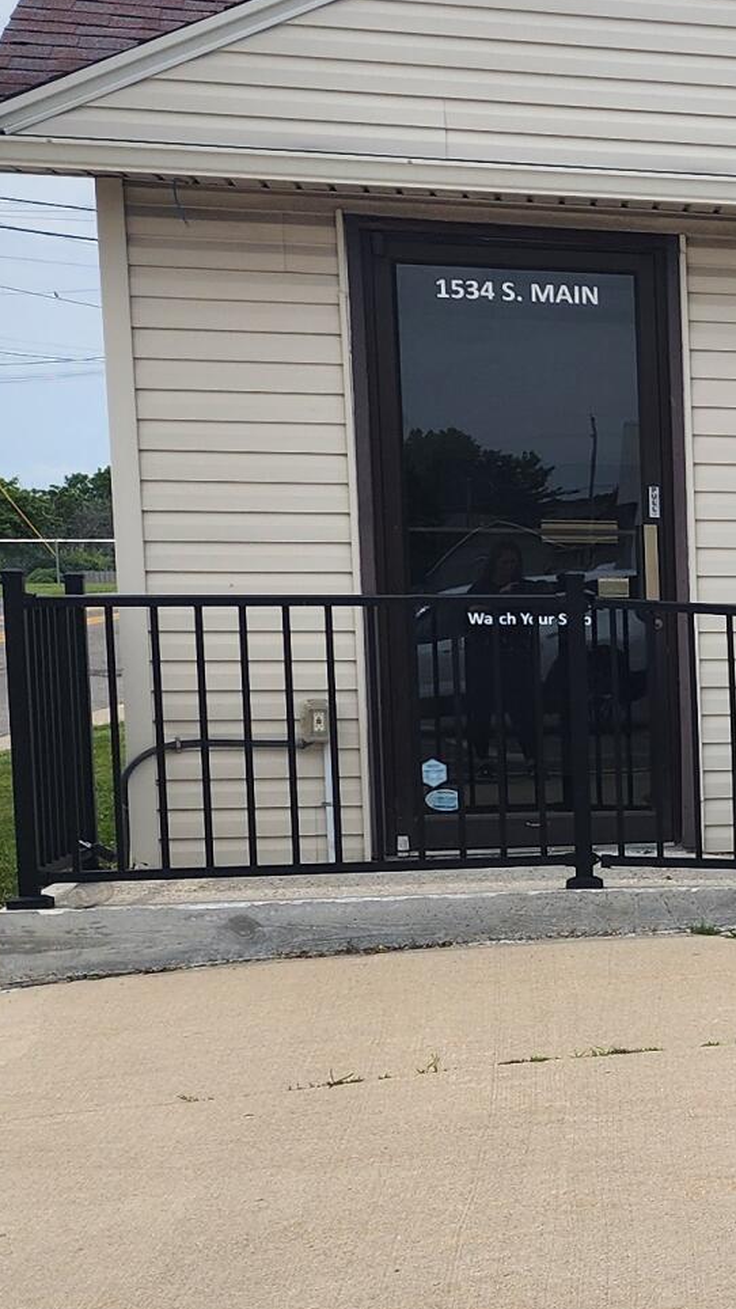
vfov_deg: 27.1
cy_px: 815
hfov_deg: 12.8
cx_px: 1635
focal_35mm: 78
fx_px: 2707
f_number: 1.8
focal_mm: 6.4
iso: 12
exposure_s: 1/1645
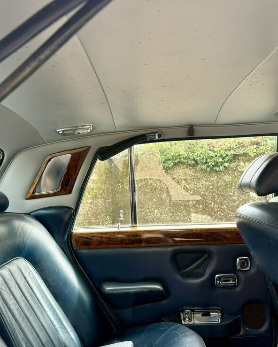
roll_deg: +1.8
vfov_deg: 47.9
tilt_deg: -3.2
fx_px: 391
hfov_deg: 39.1
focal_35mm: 38
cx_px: 159
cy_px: 192
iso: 125
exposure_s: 1/121
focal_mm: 6.76
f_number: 1.78
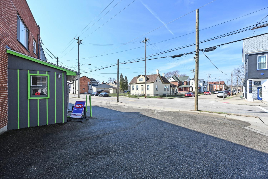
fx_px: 104
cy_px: 90
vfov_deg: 81.2
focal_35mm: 14
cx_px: 134
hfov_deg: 104.3
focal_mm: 14
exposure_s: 1/320
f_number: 6.3
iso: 100
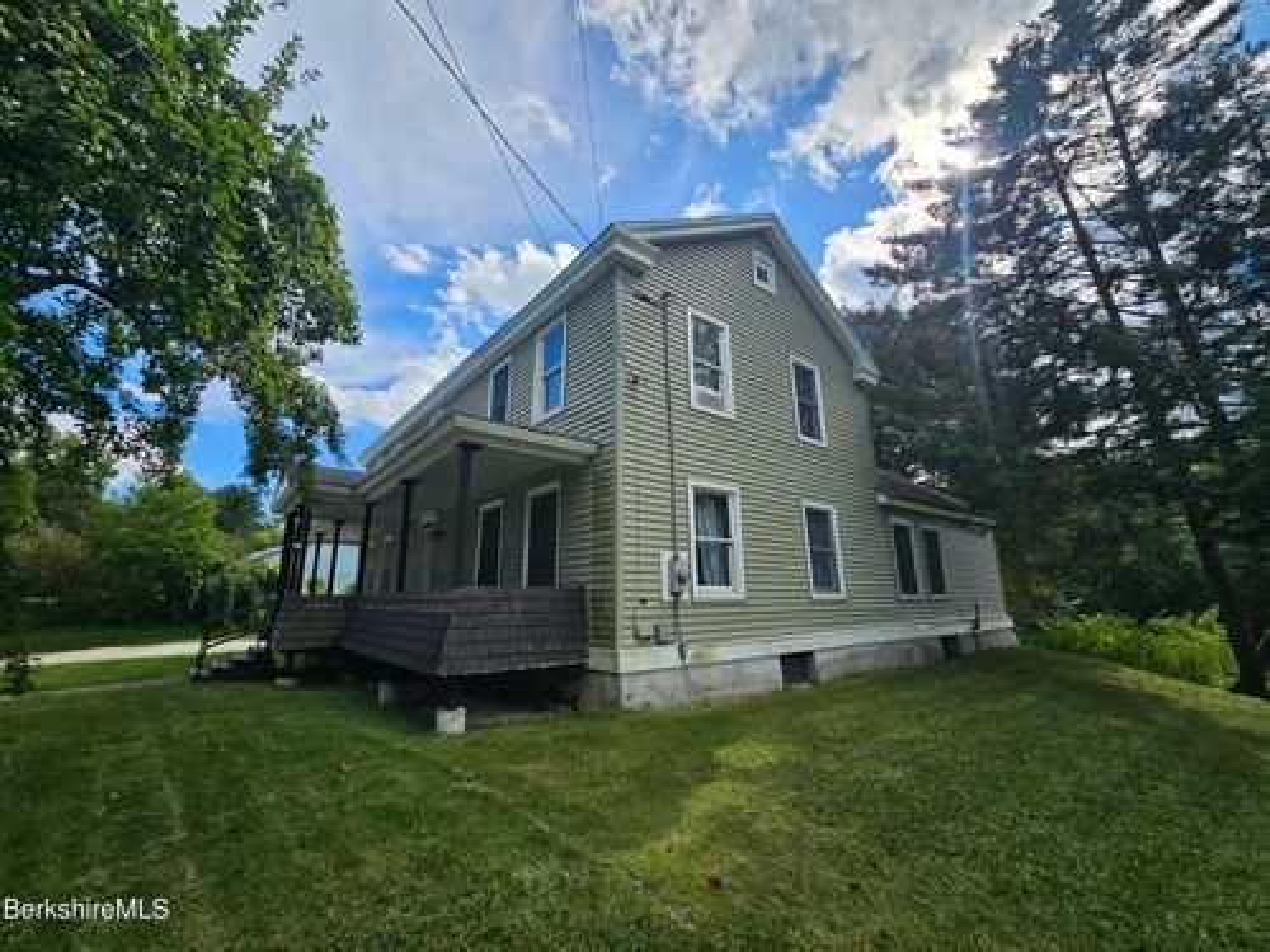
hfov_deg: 106.2
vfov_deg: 89.9
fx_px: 477
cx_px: 635
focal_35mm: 13
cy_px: 476
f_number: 2.2
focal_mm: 2.2
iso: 50
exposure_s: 1/2365
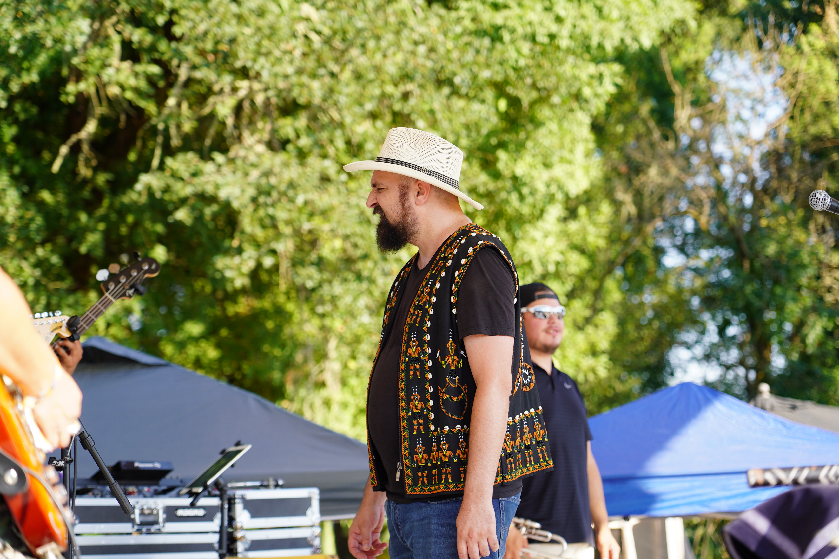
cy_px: 280
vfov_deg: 13.0
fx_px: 2447
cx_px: 420
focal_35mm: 105
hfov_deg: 19.5
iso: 100
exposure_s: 1/125
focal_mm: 105
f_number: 4.5
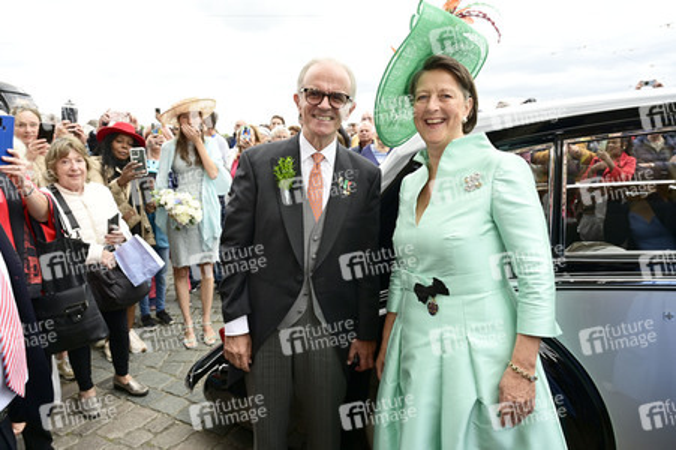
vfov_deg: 53.1
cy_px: 225
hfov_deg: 73.8
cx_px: 338
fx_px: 450
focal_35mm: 24
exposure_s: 1/200
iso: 500
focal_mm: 24
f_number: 7.1
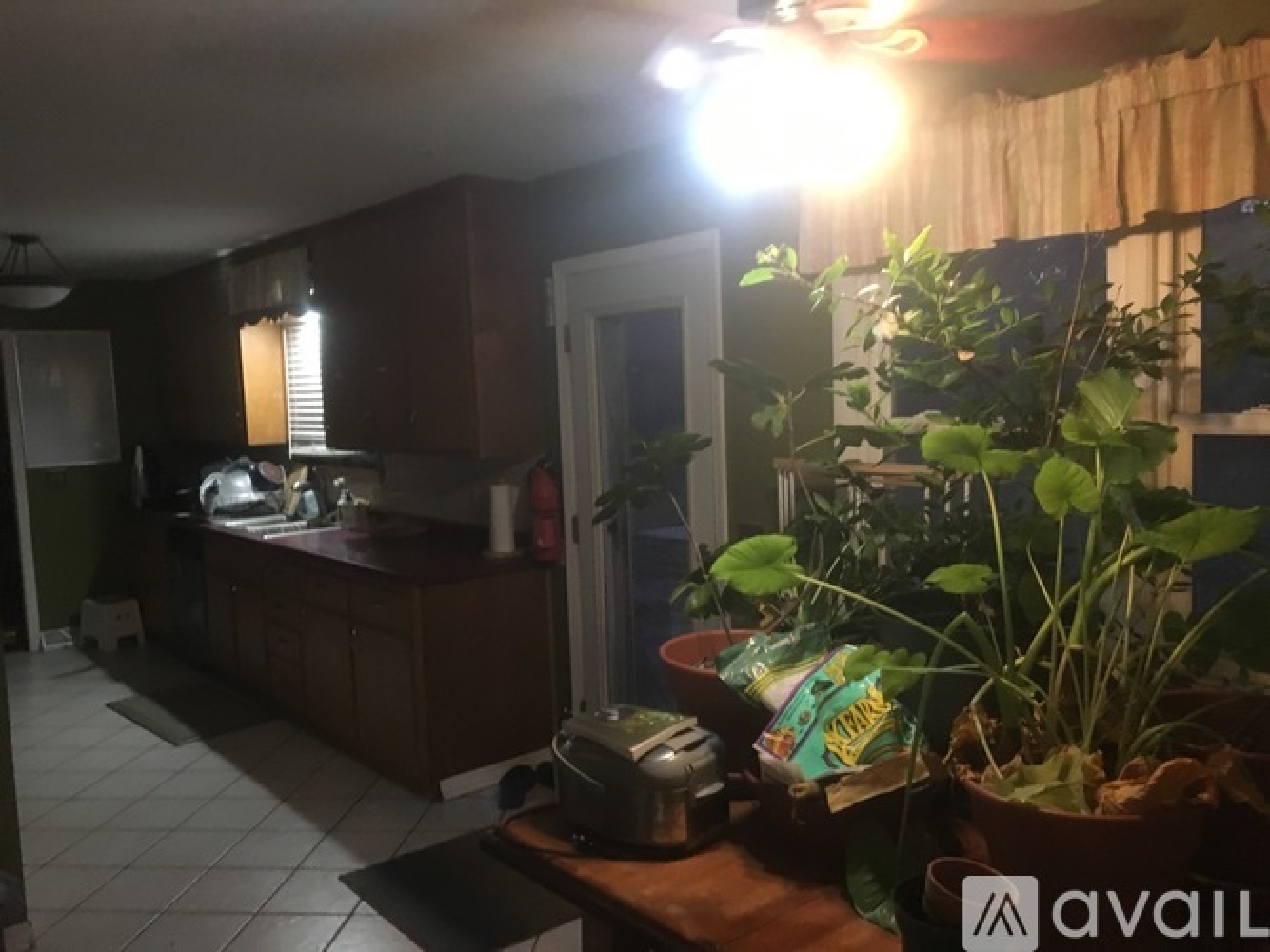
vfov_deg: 48.2
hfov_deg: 61.7
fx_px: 1064
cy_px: 476
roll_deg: +2.6
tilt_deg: -3.8
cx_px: 635
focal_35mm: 29
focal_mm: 4.15
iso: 250
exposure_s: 1/15
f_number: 2.2
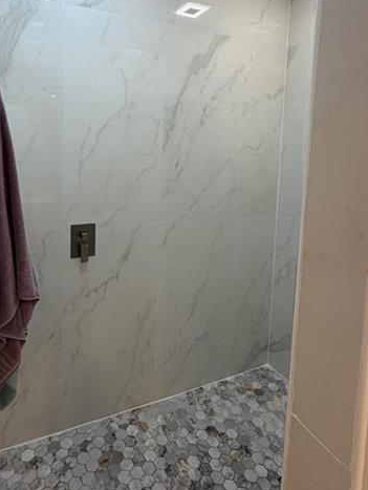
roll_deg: -0.8
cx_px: 142
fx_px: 326
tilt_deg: -1.7
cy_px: 177
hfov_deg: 58.3
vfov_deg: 72.4
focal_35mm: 23
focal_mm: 2.22
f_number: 2.2
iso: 160
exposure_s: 1/120
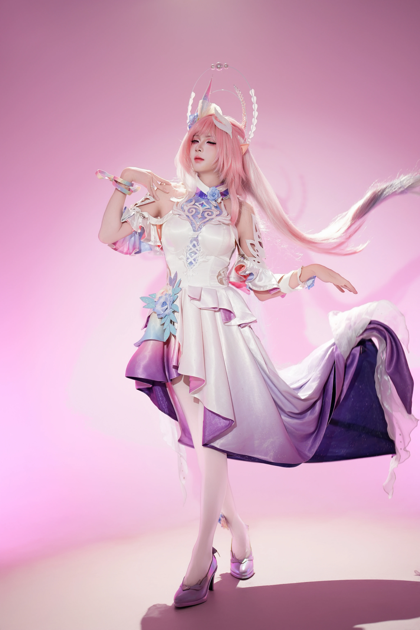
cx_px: 210
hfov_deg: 27.0
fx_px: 875
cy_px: 315
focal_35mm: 50
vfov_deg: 39.6
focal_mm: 50
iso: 500
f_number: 1.3
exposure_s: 1/500
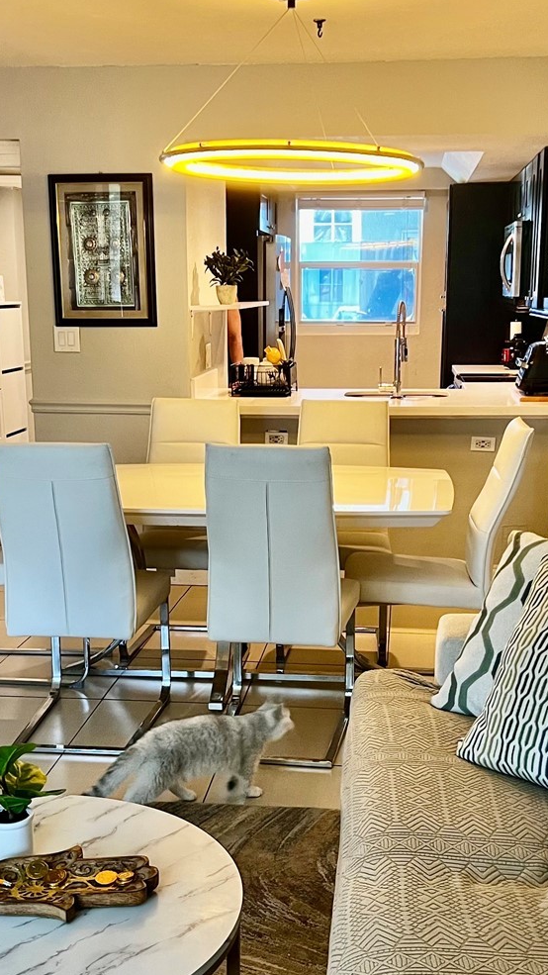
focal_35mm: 46
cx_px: 275
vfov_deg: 44.4
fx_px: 1188
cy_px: 566
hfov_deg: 26.0
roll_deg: +0.5
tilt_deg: -13.5
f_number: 1.5
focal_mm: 5.7
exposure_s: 1/60
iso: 250
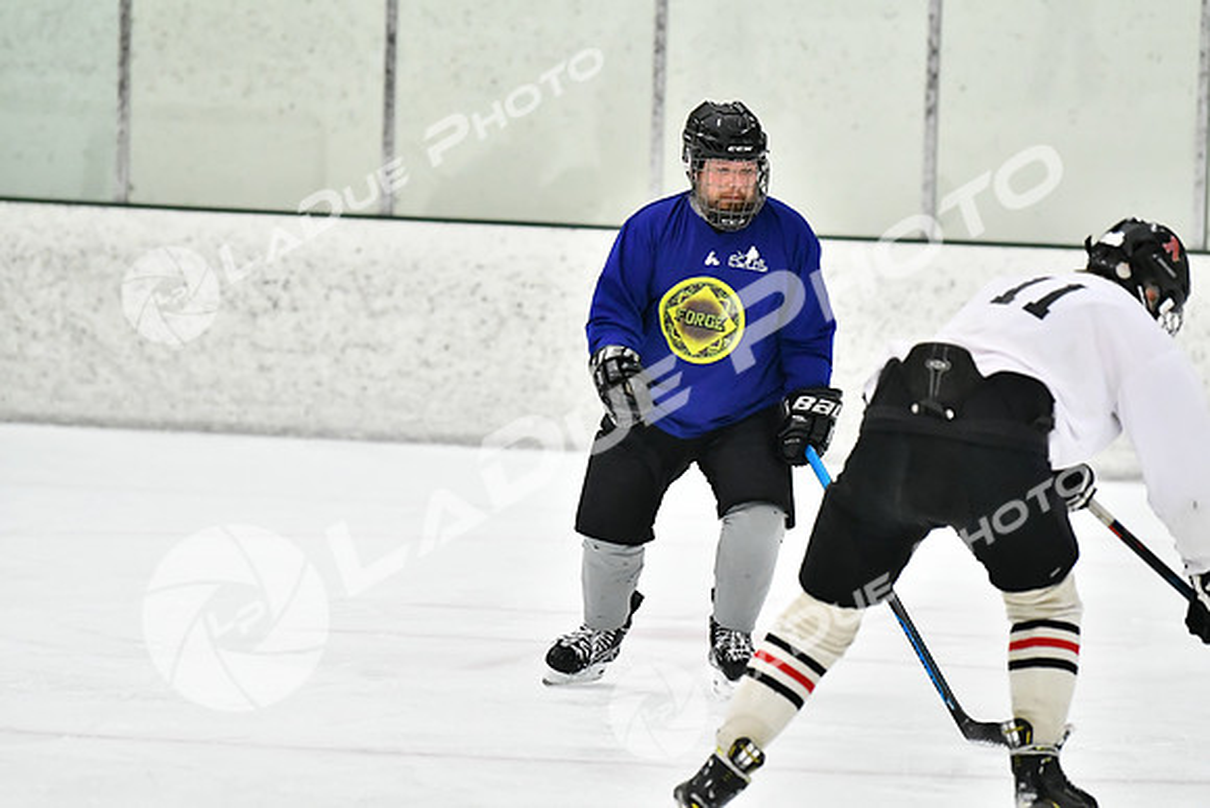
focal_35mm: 195
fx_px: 6555
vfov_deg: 7.0
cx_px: 605
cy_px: 404
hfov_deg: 10.5
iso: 6400
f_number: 2.8
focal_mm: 130
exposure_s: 1/1600
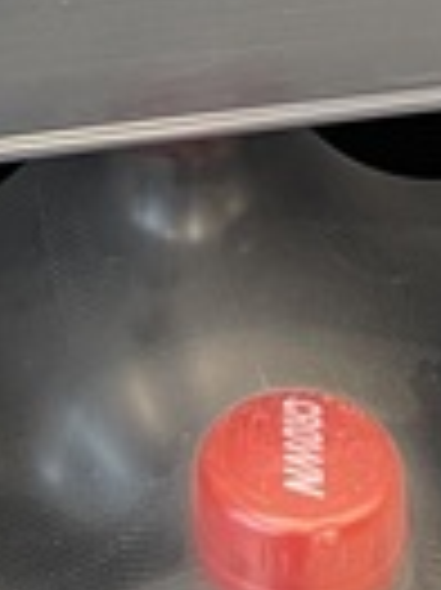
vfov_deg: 9.4
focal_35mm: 183
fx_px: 3114
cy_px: -919
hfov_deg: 8.1
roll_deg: +1.5
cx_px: 144
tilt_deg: -17.7
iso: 125
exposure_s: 1/50
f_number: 1.6
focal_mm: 4.2
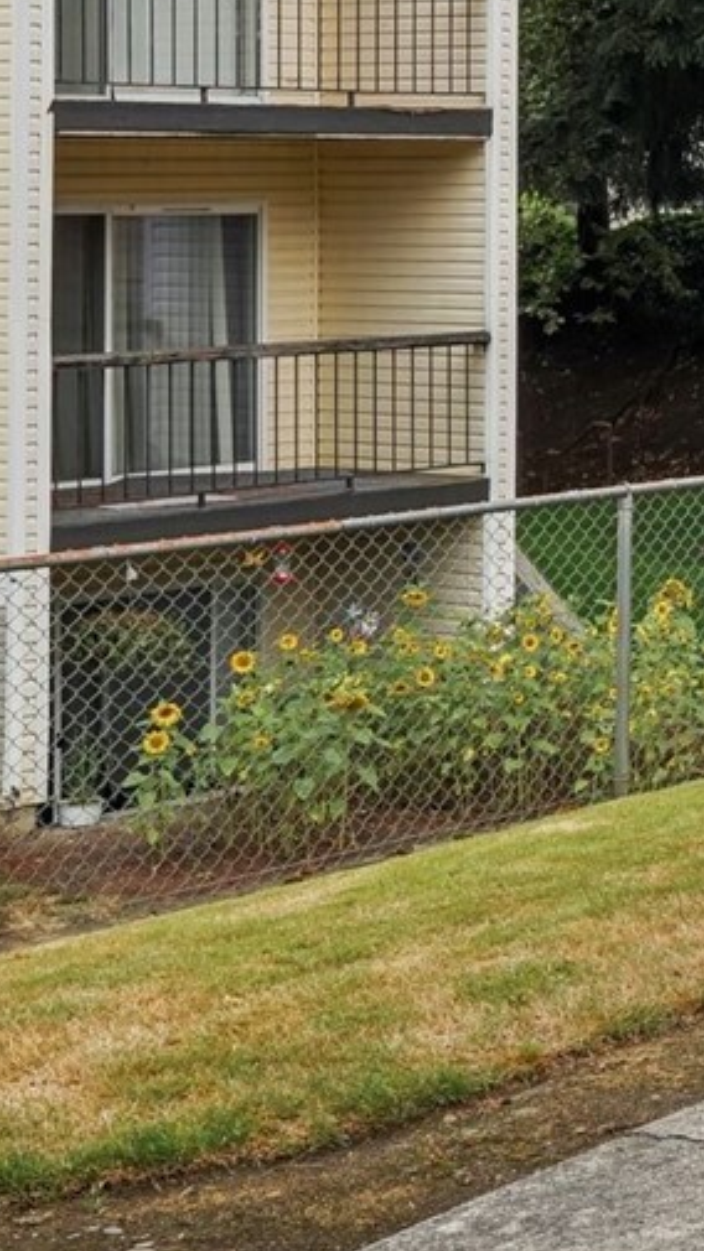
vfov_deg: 23.6
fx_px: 2921
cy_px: 145
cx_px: 1865
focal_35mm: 88
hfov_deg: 10.9
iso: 400
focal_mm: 25
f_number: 8
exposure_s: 1/250
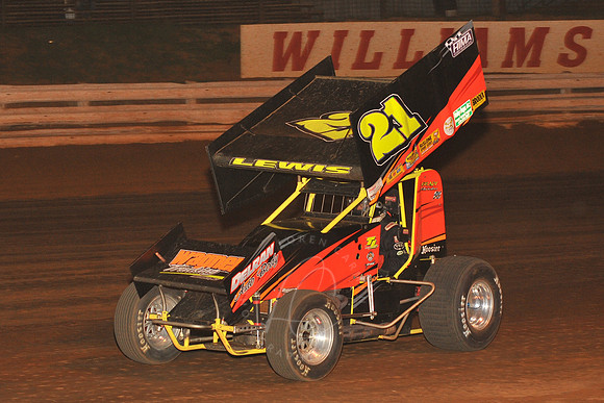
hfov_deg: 25.4
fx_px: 1342
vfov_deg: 17.1
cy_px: 202
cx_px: 302
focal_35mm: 80
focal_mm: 80
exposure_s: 1/320
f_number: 7.1
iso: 1250
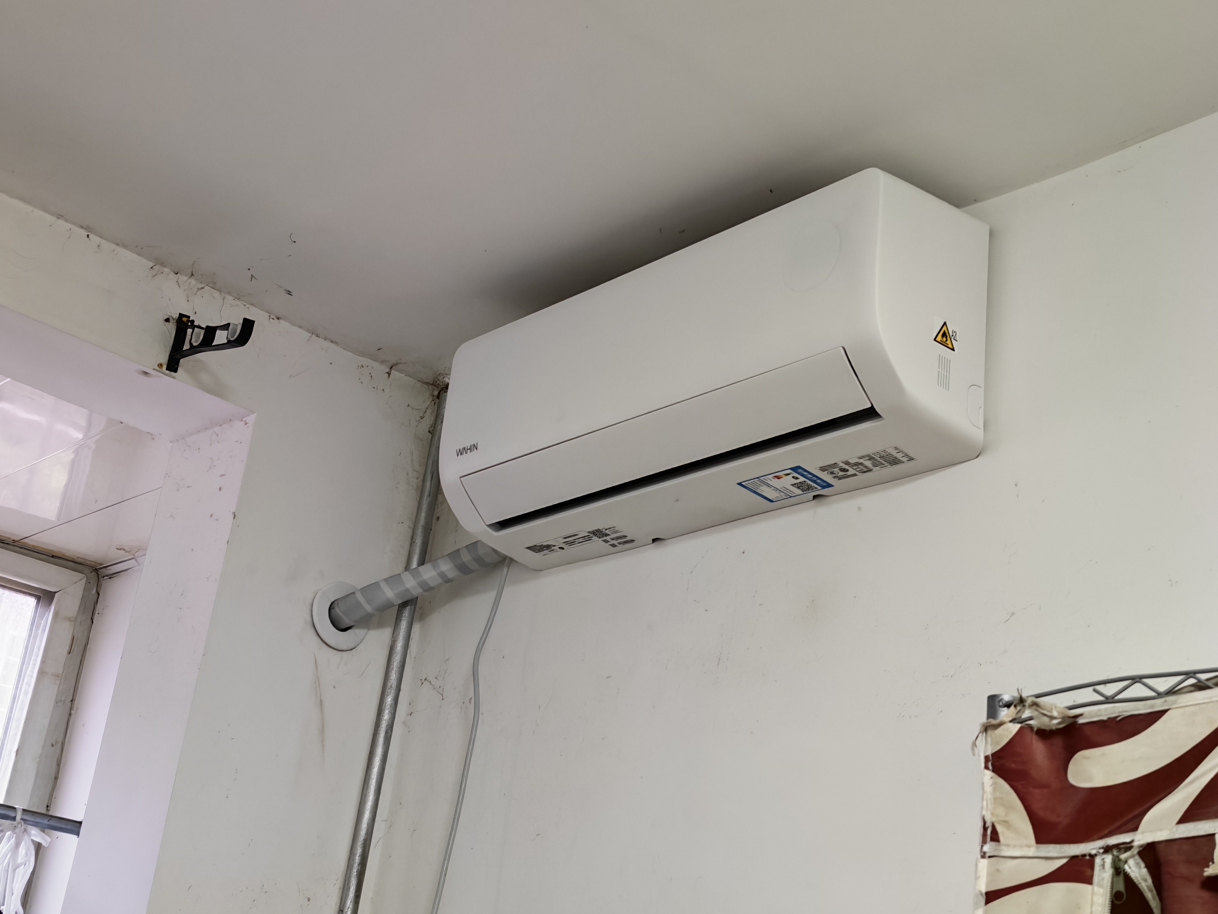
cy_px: 457
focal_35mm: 50
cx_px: 609
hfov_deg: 38.2
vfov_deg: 29.1
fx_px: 1759
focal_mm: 6.12
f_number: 1.9
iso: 2000
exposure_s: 1/33
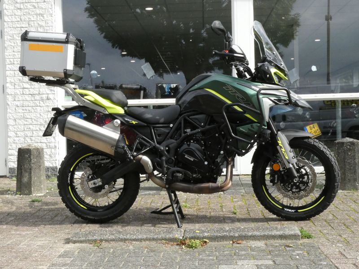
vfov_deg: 27.5
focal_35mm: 53
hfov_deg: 36.2
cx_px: 180
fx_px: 550
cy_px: 134
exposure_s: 1/800
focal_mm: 9.5
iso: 800
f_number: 7.1
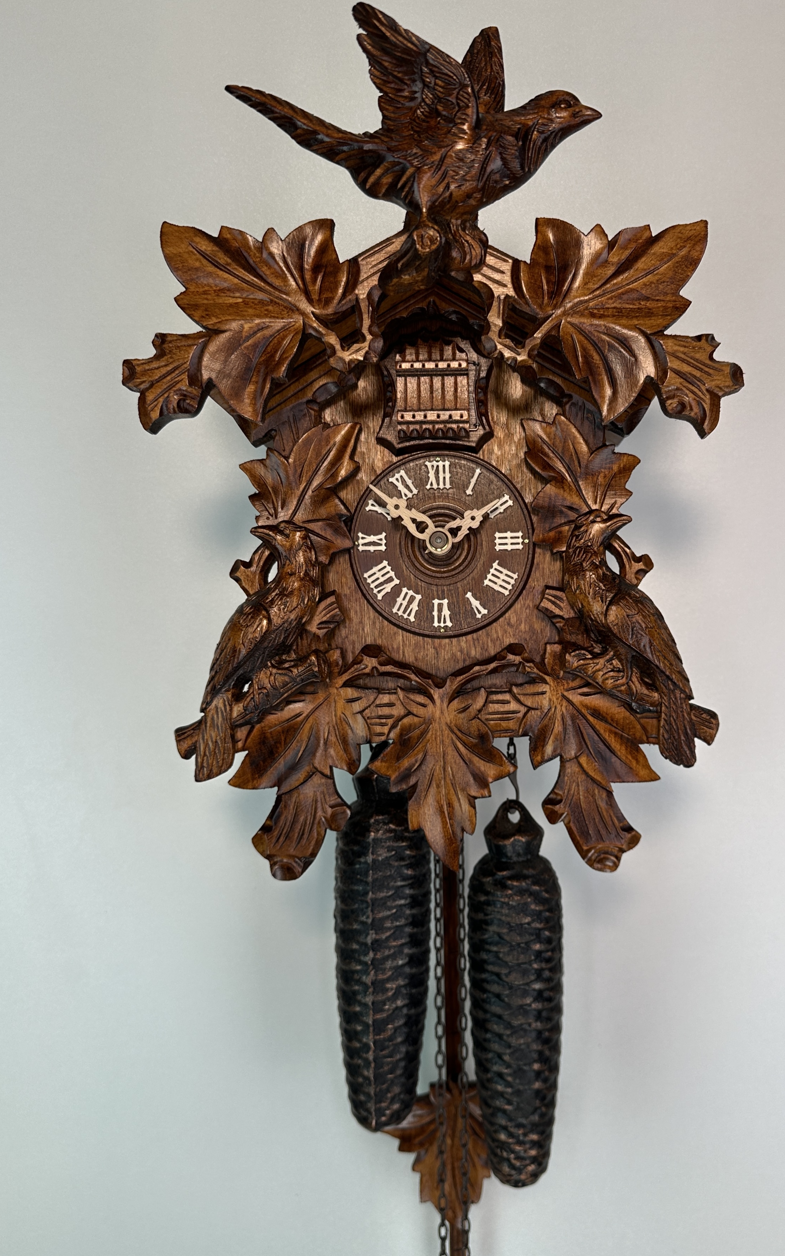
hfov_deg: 47.5
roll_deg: +0.6
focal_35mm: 26
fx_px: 890
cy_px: 629
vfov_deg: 70.4
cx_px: 432
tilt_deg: +0.6
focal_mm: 6.86
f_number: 1.78
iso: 80
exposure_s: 1/404
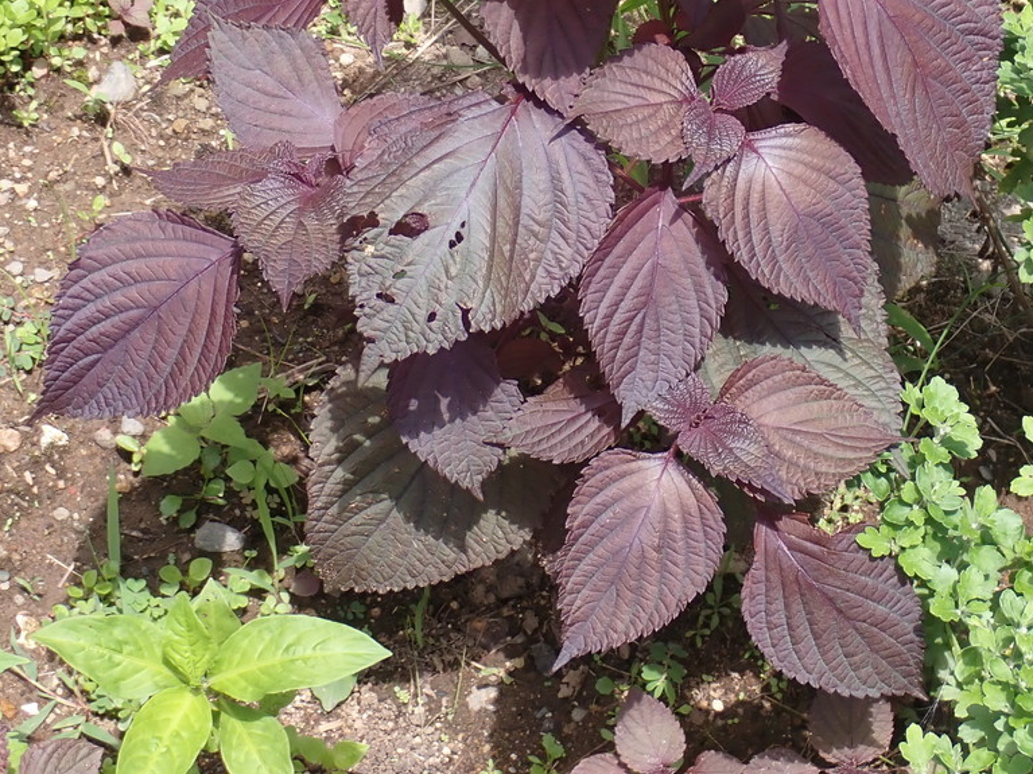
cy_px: 195
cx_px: 589
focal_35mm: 97
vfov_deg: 15.2
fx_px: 2894
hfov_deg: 20.2
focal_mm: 11.09
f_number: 5
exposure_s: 1/160
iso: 100
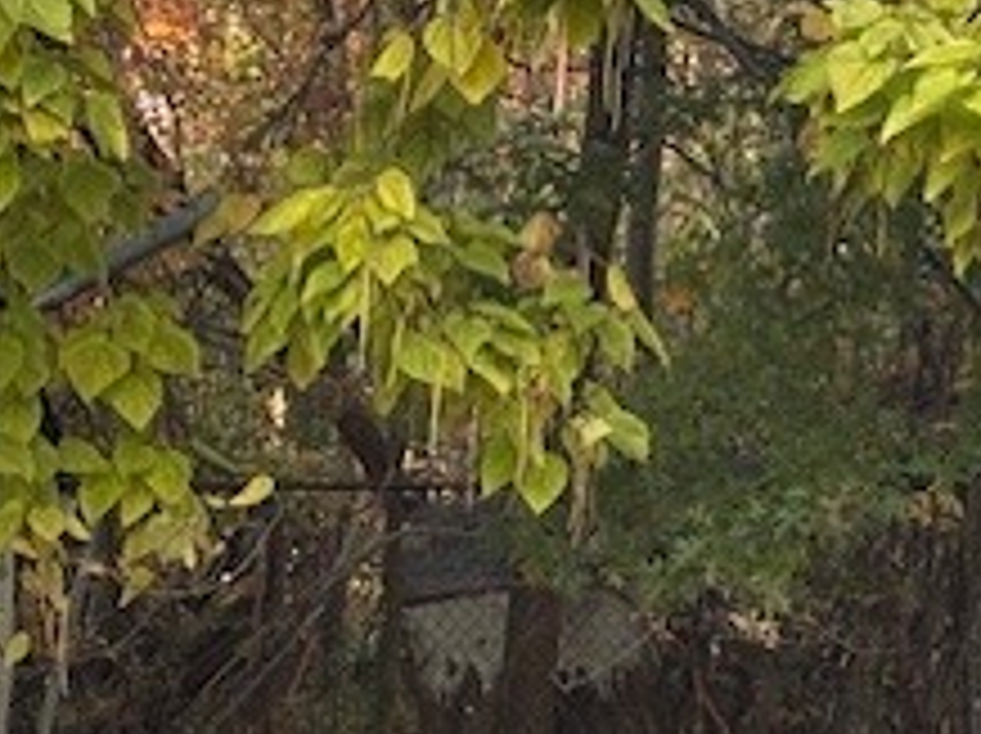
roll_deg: -1.8
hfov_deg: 12.9
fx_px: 4331
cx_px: 567
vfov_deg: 9.7
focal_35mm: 153
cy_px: 180
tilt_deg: +3.2
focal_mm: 5.96
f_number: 1.6
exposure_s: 1/145
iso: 40
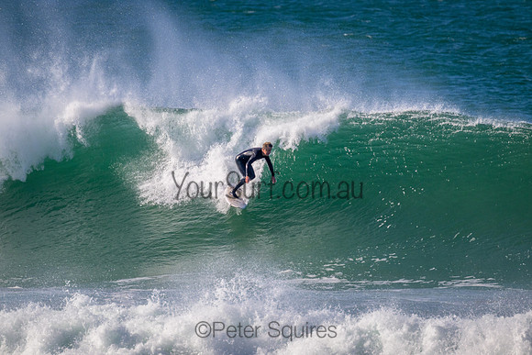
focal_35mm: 800
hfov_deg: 2.6
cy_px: 178
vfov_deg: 1.7
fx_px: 11824
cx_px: 266
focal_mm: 800
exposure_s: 1/2000
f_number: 11
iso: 1400
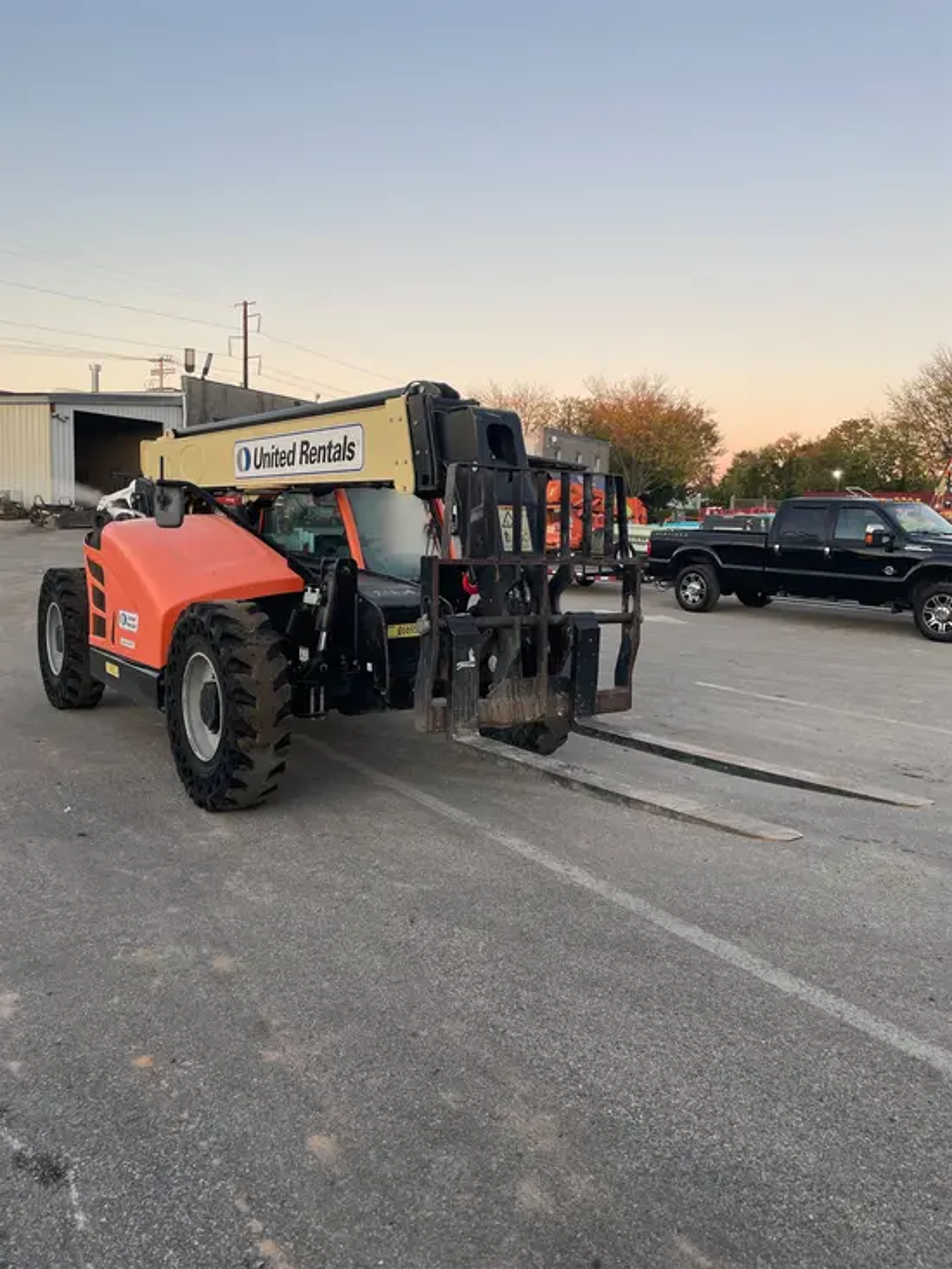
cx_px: 476
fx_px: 953
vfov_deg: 67.3
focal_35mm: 26
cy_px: 634
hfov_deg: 53.1
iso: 32
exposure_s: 1/121
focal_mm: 4.2
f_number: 1.6
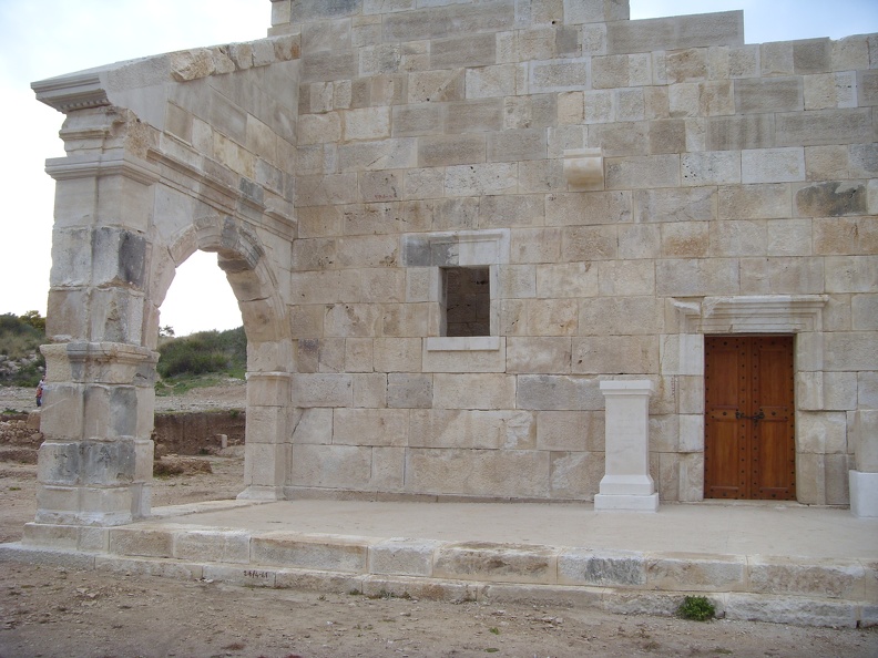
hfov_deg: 58.4
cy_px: 329
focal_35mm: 31
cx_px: 439
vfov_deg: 45.4
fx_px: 786
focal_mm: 6.3
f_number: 3.5
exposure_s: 1/296
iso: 50
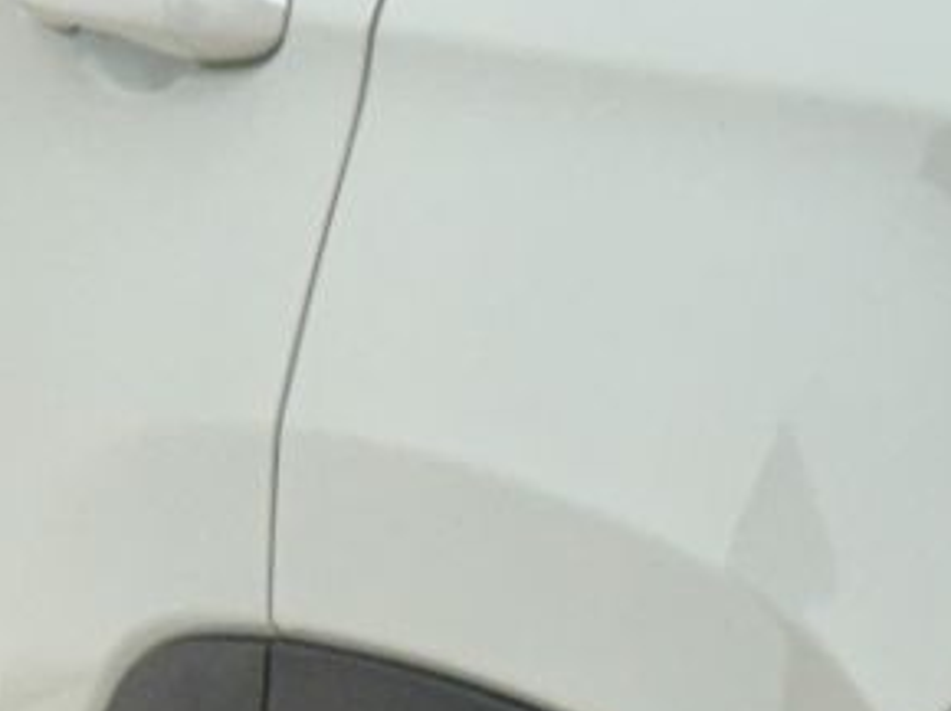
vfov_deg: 4.7
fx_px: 8729
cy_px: 436
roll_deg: +1.1
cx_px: 1512
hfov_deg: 6.1
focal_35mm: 318
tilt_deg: -11.2
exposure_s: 1/120
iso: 80
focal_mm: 6.76
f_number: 1.78
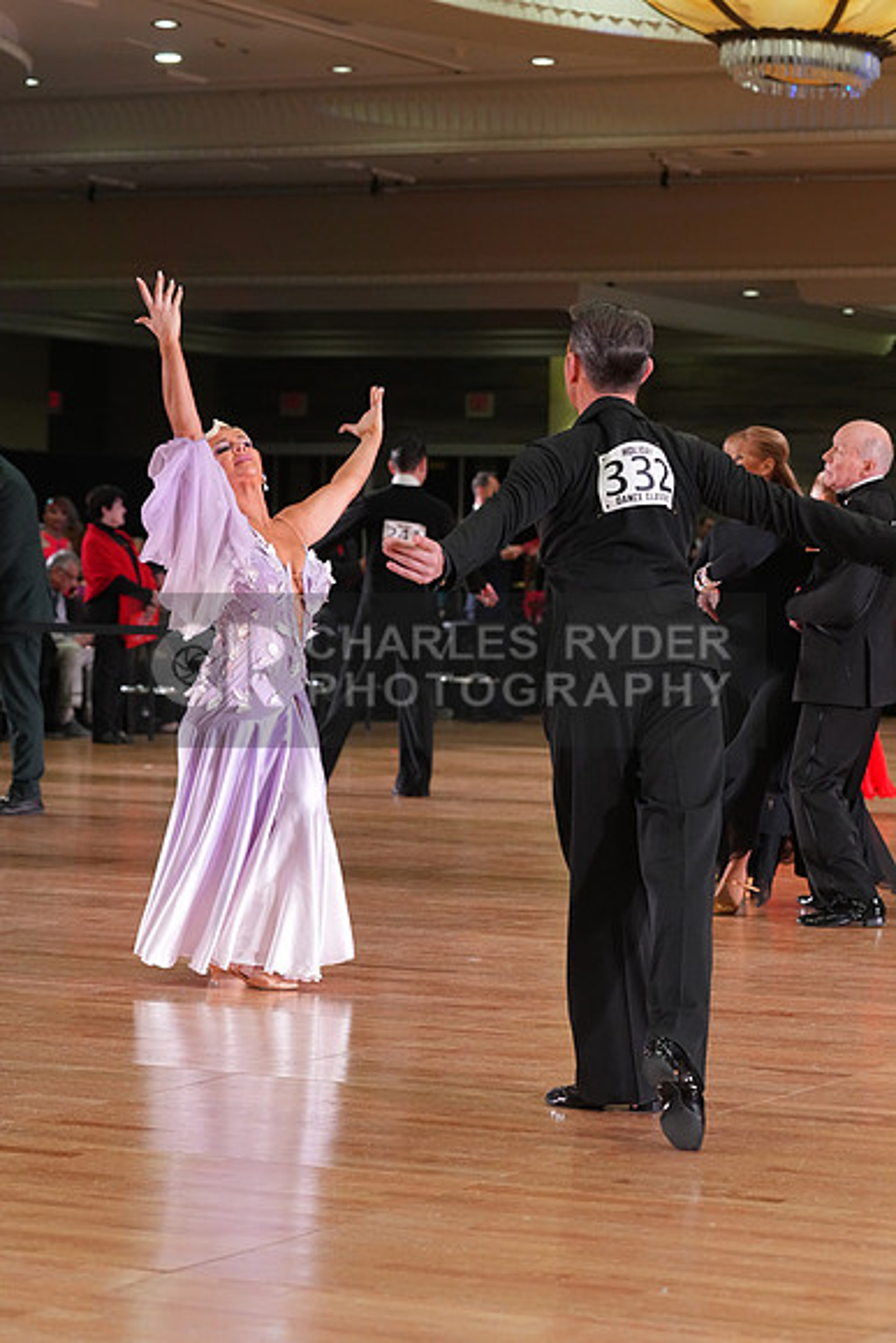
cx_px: 448
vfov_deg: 20.4
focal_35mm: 100
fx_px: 3731
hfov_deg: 13.7
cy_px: 672
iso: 3200
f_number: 5.6
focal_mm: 100
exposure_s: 1/200
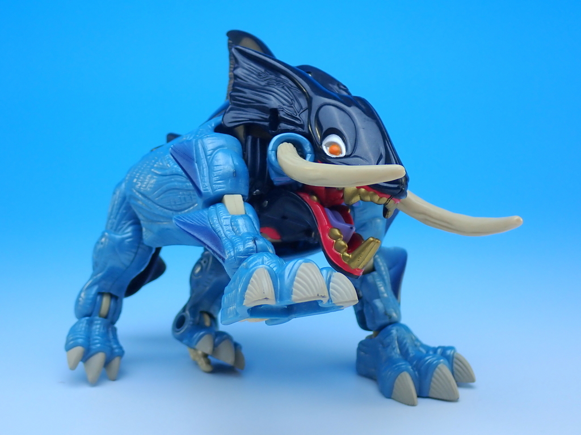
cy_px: 218
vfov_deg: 21.9
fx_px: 1125
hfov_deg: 29.0
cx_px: 290
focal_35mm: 67
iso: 100
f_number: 3.8
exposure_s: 1/40
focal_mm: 11.88
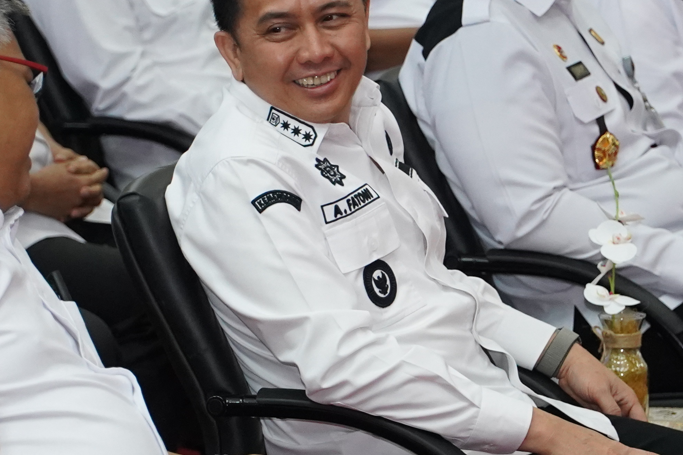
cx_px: 394
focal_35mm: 283
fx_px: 5369
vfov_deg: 4.9
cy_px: 230
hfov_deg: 7.3
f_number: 4
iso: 4000
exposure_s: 1/160
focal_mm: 95
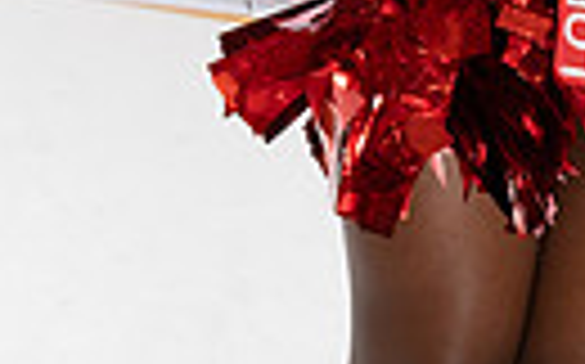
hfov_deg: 12.2
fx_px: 2692
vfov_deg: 7.1
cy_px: -625
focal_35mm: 169
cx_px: 634
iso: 1250
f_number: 11
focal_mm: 48
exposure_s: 1/250
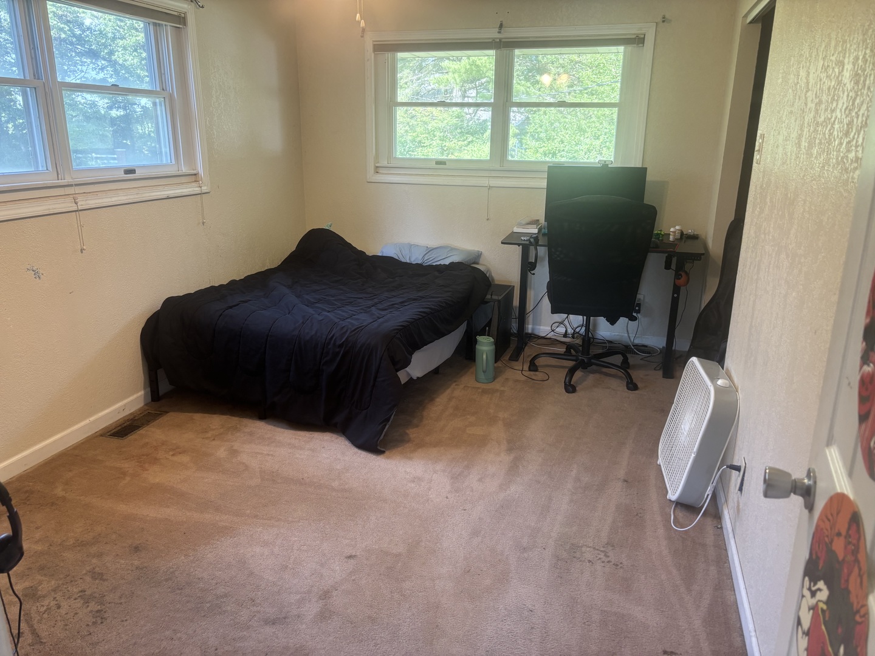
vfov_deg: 53.1
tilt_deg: -16.1
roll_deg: -0.8
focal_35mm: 26
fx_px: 657
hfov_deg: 67.3
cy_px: 328
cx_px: 438
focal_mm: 5.96
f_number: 1.6
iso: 125
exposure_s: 1/60
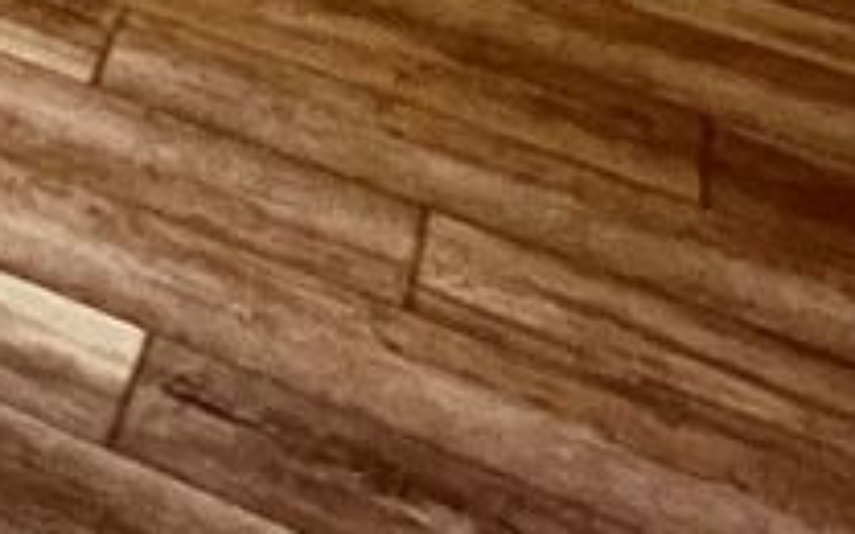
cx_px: -1932
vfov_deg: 8.2
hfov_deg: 10.4
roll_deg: -0.8
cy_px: -1499
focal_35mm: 106
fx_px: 2470
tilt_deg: -0.5
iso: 800
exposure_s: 1/40
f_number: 1.8
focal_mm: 1.57
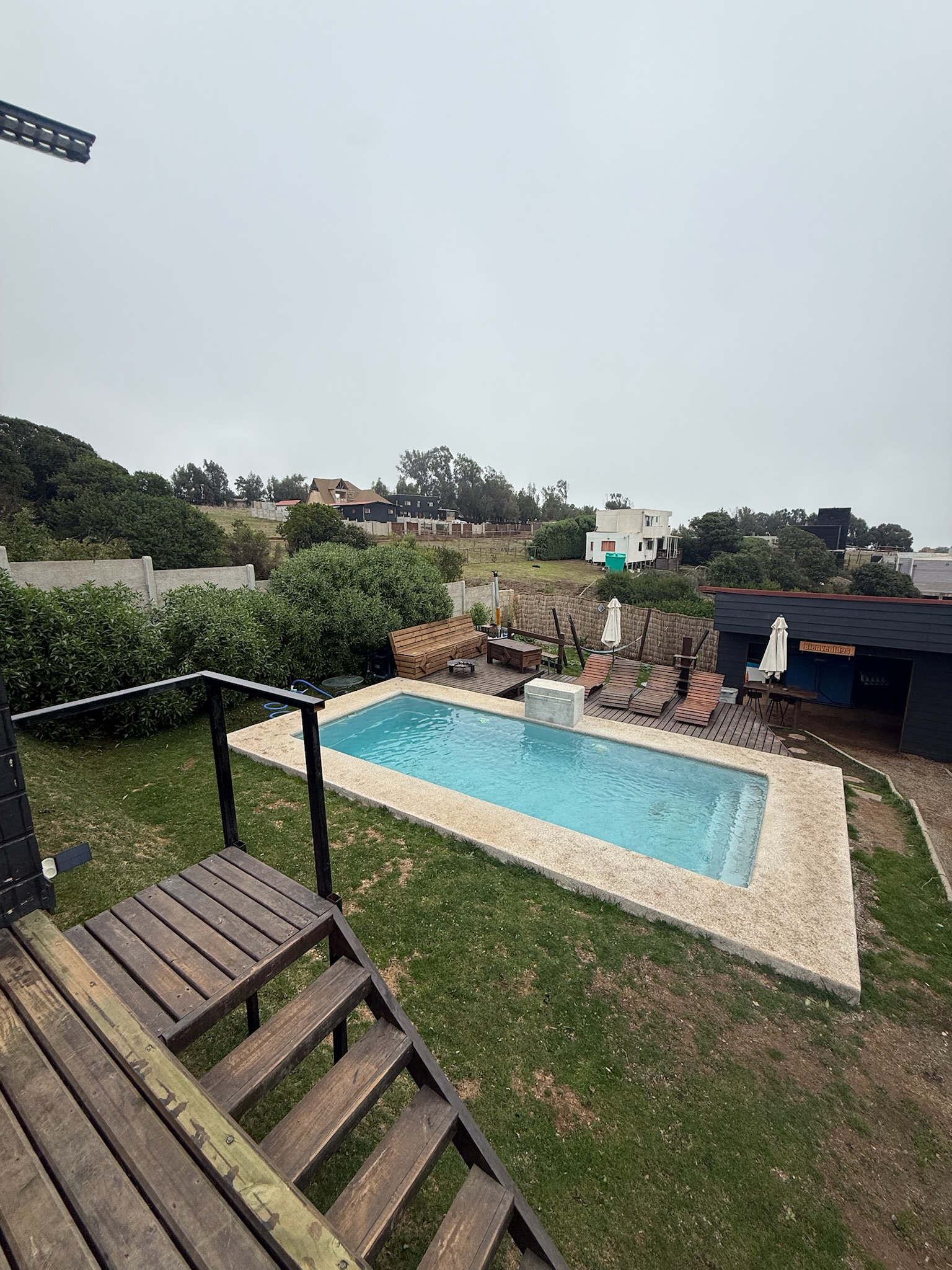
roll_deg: +0.2
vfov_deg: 102.1
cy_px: 635
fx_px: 513
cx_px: 476
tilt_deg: -11.3
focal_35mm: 14
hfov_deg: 85.7
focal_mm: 2.22
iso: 50
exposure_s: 1/400
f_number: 2.2
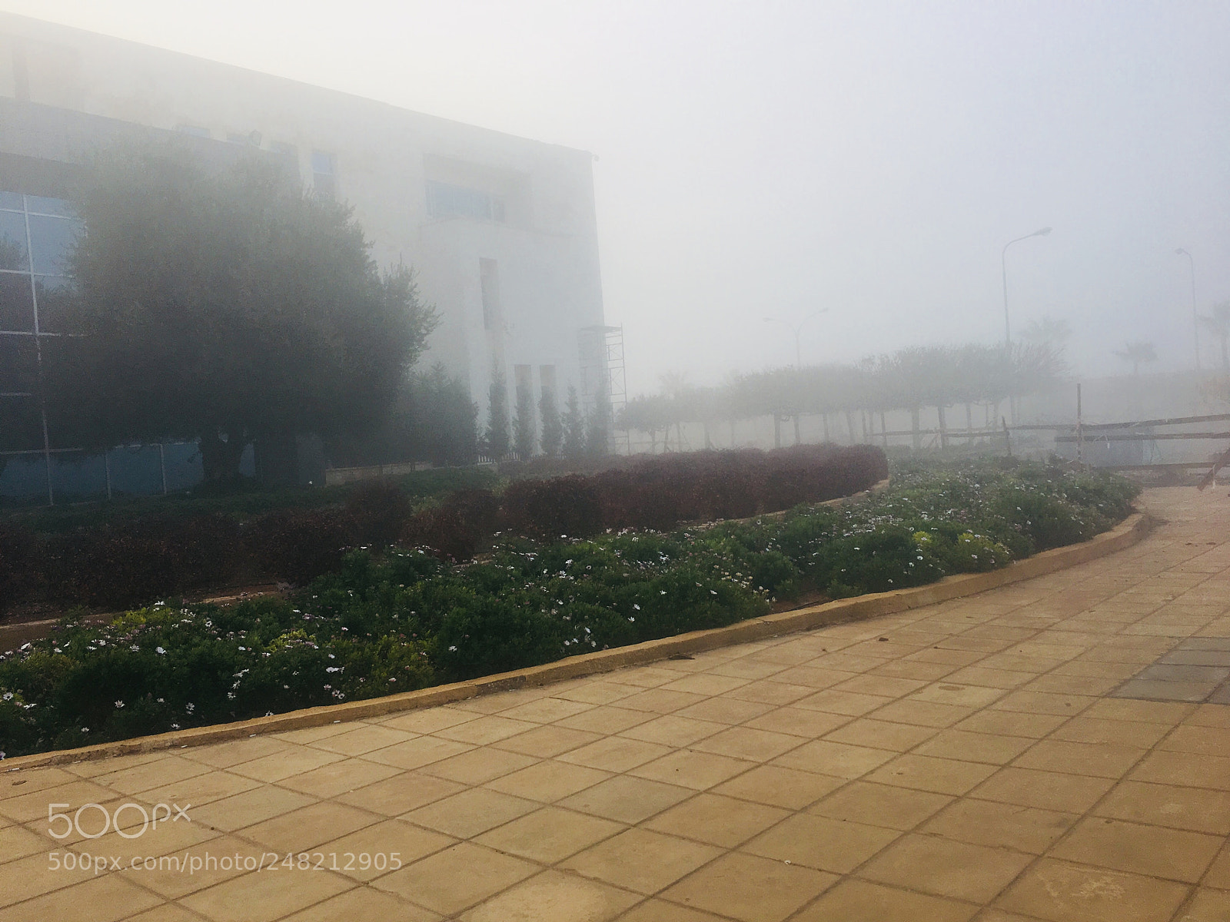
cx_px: 615
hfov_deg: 61.7
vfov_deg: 48.2
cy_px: 461
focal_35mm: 29
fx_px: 1030
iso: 25
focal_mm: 4.15
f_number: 2.2
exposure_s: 1/458
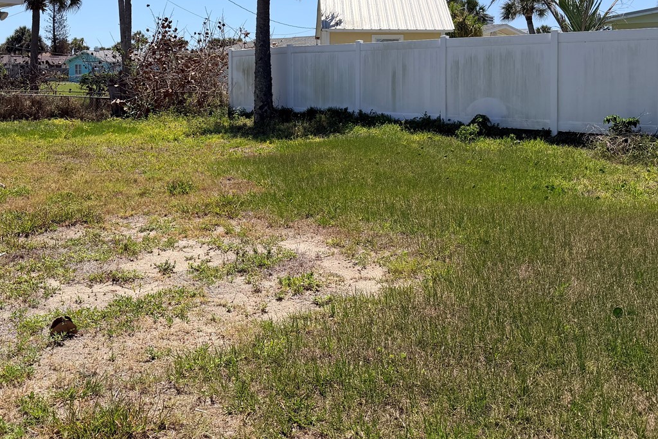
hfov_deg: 49.4
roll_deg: -0.7
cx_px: 278
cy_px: 91
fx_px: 713
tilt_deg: -2.7
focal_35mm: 39
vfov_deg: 33.3
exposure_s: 1/7353
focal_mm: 6.76
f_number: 1.78
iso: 100
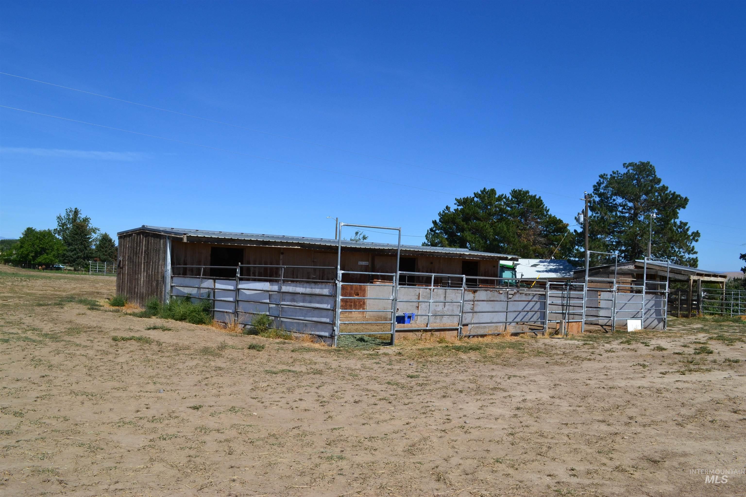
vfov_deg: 43.6
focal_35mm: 30
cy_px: 248
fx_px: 622
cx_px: 373
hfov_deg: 61.9
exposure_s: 1/500
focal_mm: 20
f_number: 11
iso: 280
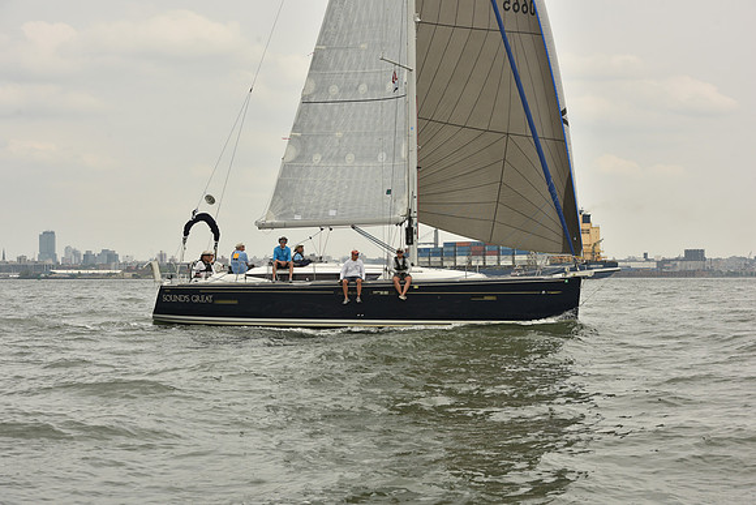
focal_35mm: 70
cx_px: 378
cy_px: 252
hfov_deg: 28.8
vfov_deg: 19.5
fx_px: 1470
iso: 250
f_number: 9
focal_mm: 70
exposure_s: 1/640
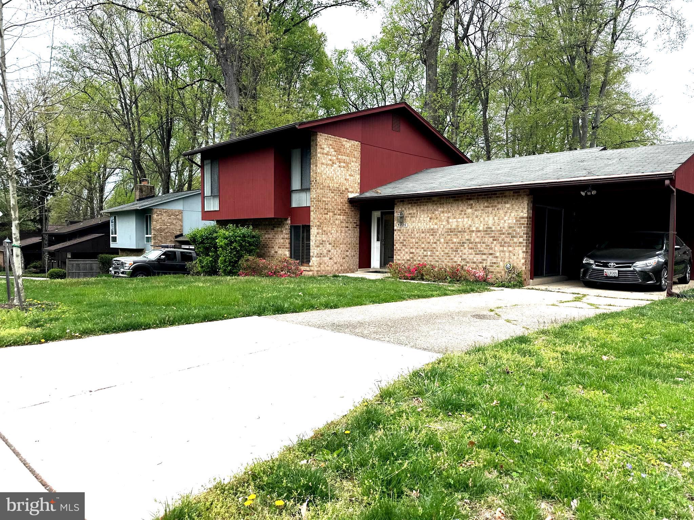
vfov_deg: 56.8
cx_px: 347
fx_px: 481
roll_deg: -0.7
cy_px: 260
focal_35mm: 24
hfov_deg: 71.6
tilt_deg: -2.7
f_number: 1.78
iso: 80
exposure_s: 1/1227
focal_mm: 6.86
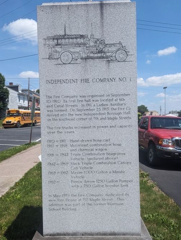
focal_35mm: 29
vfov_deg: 61.6
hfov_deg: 48.3
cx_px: 85
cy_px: 123
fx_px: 202
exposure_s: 1/2137
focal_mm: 6.81
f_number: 1.85
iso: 51
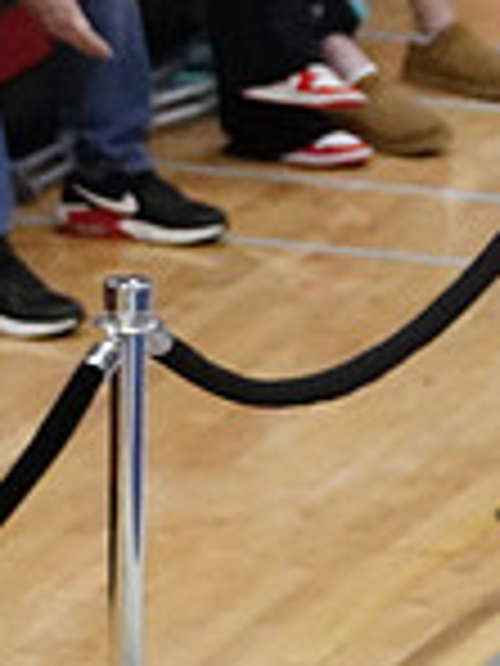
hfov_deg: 2.3
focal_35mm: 648
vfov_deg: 3.1
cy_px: 396
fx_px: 12480
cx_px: 1297
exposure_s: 1/800
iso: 12800
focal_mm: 115
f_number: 4
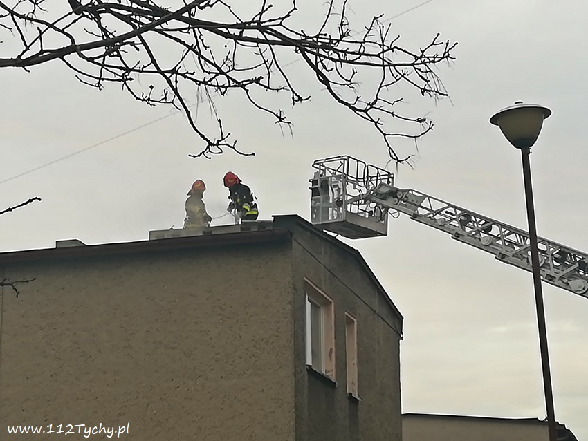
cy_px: 220
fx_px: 1546
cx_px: 294
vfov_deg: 16.2
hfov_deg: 21.5
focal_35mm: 91
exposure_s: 1/33.3
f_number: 2.2
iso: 64
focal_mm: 3.83
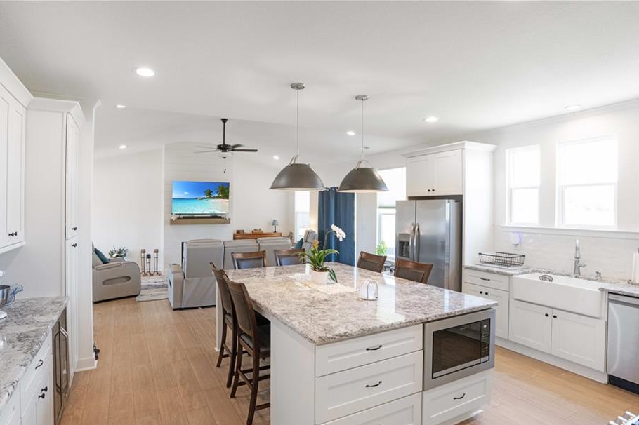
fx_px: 319
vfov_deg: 67.1
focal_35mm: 18
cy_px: 238
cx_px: 294
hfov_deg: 89.8
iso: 1600
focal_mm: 16
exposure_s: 1/30
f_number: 8
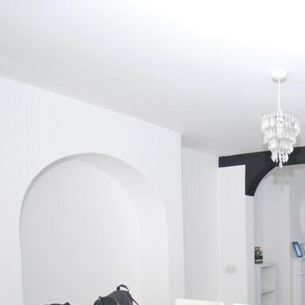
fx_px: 339
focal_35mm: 34
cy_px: 254
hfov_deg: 39.5
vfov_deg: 45.4
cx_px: 337
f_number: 4
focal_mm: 10
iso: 320
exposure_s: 1/60
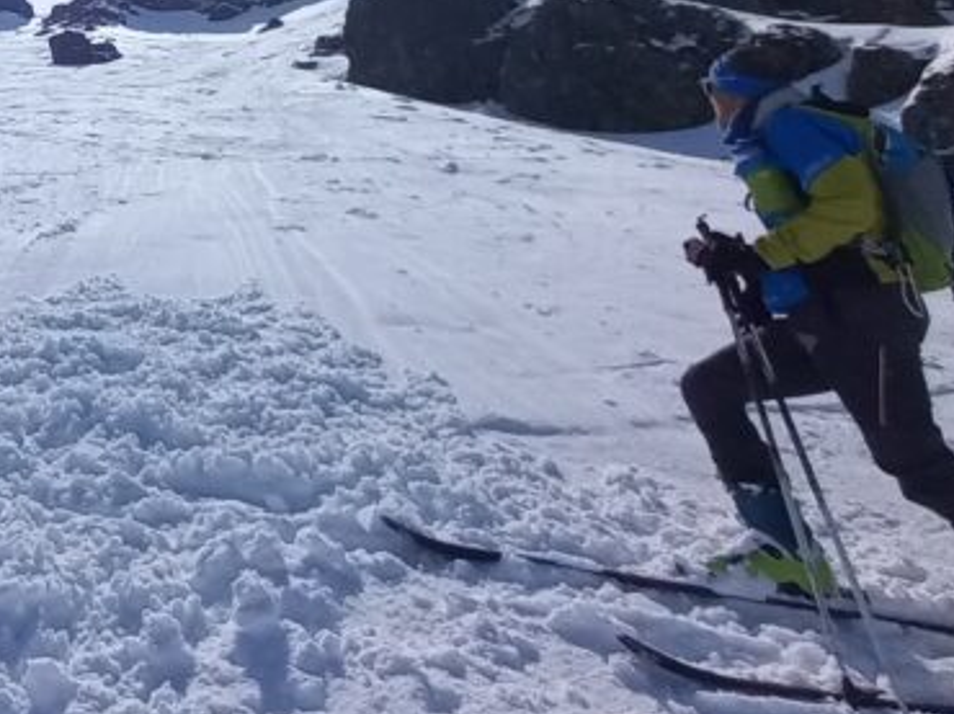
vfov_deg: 37.0
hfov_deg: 44.3
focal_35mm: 36
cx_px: 15
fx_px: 991
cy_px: 67
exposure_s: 1/5025
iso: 40
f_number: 2.2
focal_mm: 1.42
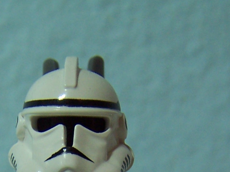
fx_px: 777
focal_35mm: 117
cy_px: 257
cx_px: 62
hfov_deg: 16.8
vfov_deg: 12.1
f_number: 2.8
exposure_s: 1/30
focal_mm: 6.3
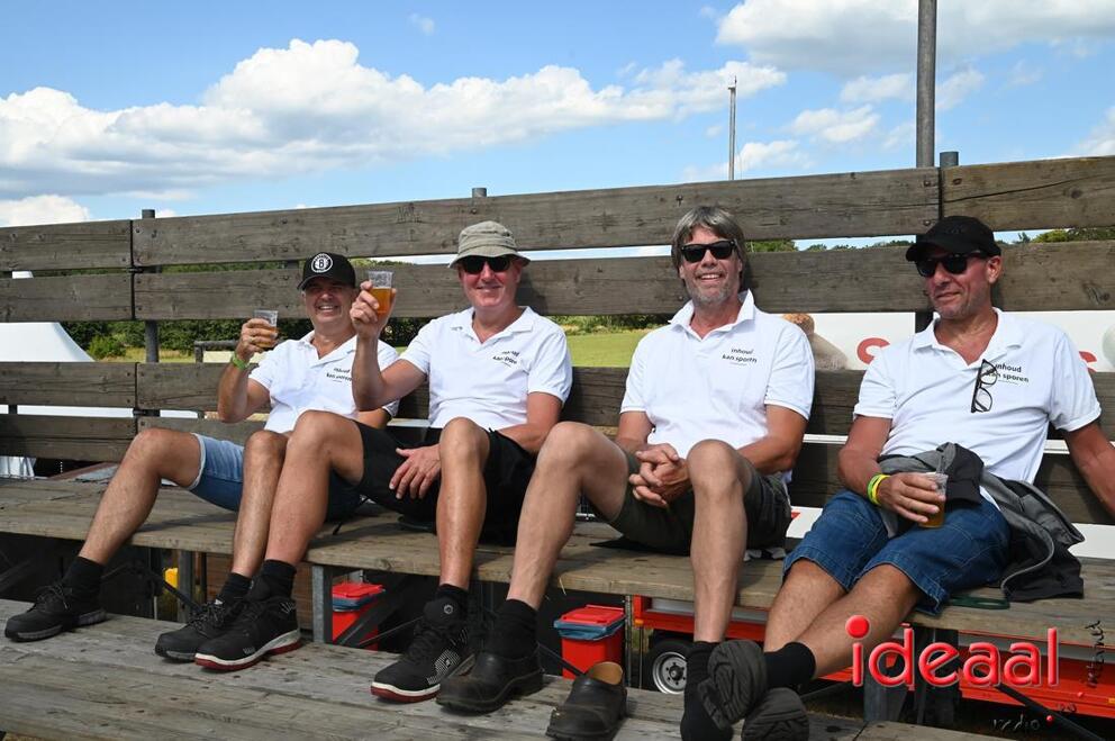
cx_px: 558
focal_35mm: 40
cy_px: 370
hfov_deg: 48.5
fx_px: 1237
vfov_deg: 33.3
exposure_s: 1/640
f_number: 13
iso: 640
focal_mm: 40
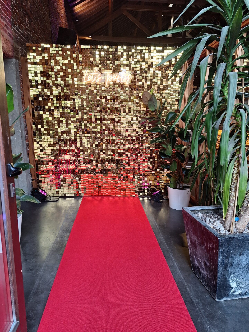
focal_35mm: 23
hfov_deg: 58.9
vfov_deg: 73.9
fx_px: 221
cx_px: 124
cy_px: 166
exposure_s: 1/100
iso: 80
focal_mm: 5.54
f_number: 1.8
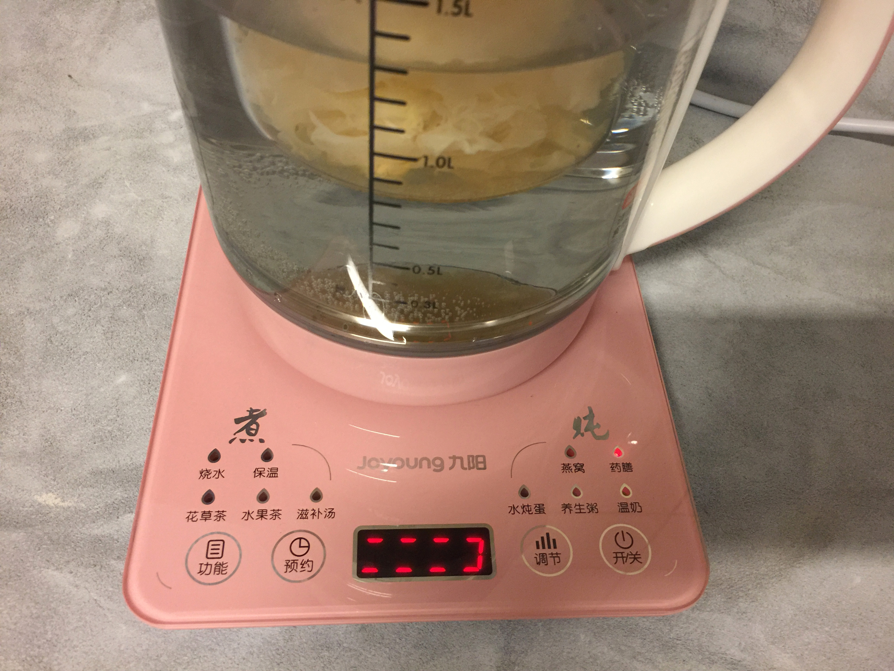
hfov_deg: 61.7
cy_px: 336
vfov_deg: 48.2
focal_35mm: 29
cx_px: 447
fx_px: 749
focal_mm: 4.15
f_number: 2.2
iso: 125
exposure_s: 1/15
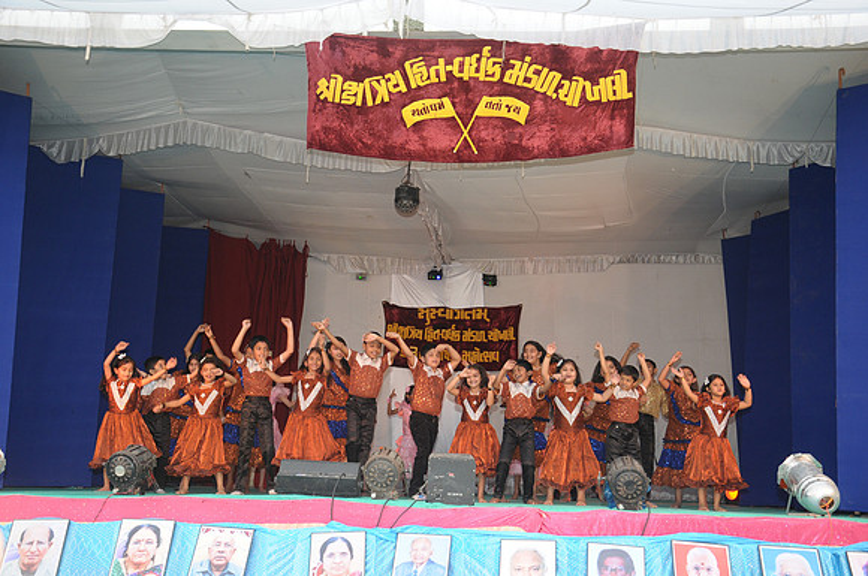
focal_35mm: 42
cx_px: 434
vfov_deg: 31.8
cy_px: 288
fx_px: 1011
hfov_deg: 46.5
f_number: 6.3
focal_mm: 28
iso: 500
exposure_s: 1/160
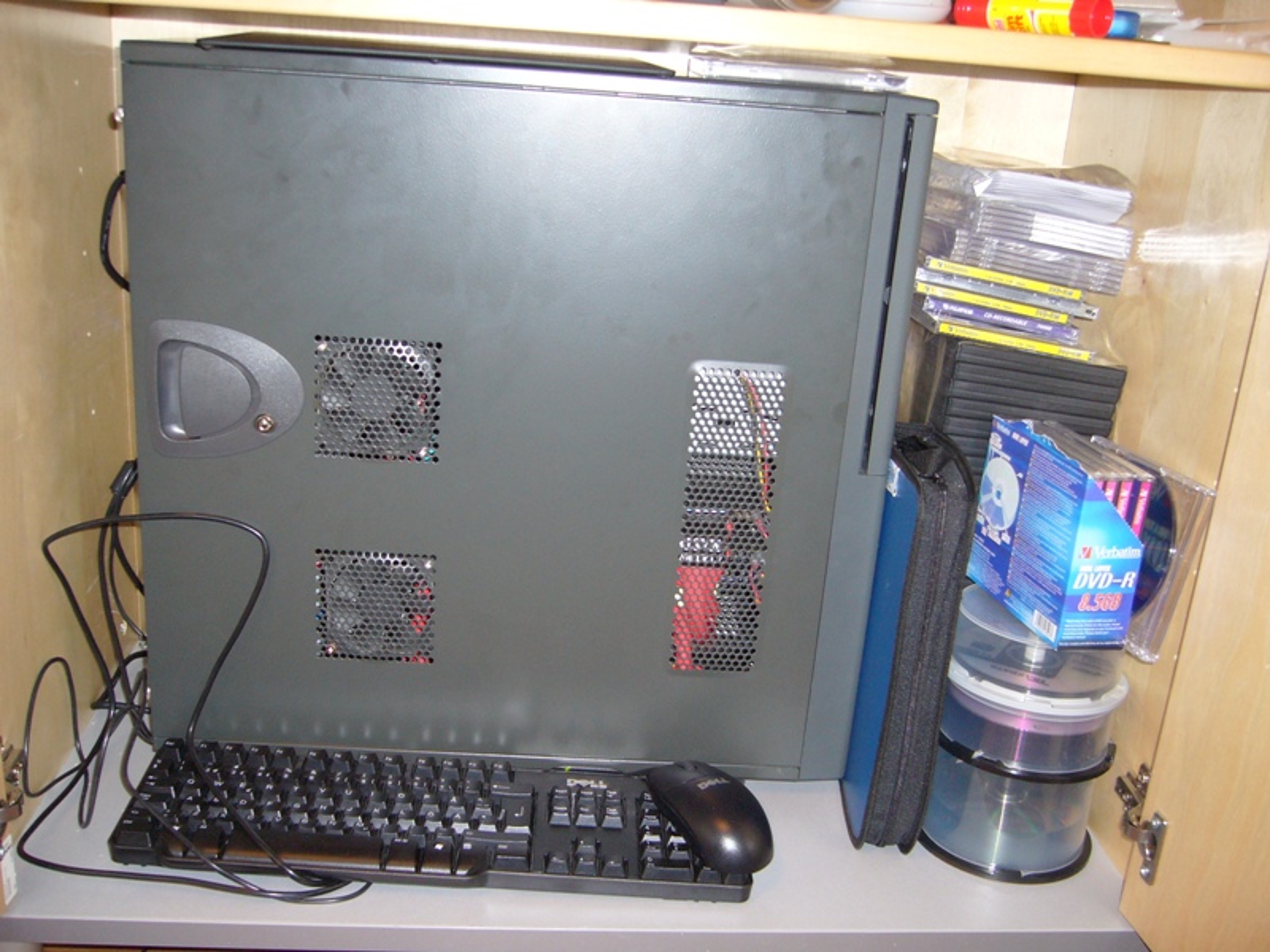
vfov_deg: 39.7
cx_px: 635
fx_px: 1321
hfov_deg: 51.4
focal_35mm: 36
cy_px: 476
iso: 100
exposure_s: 1/8
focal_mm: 6
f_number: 2.9
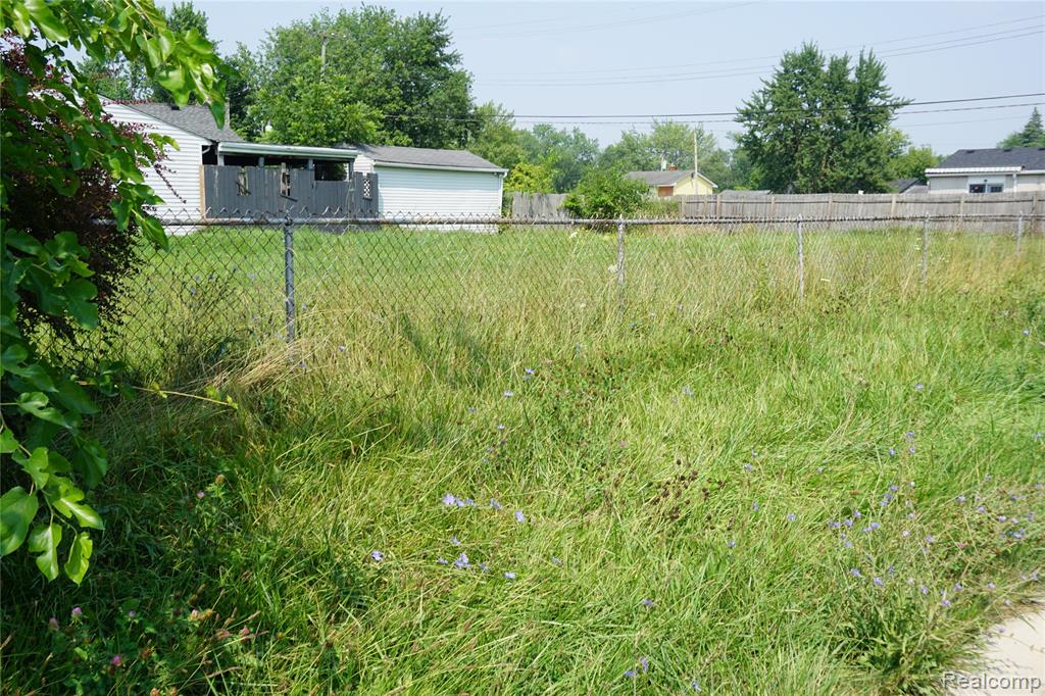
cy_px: 348
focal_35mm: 34
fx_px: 1001
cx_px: 522
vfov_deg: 38.3
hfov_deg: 55.1
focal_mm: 23
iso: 100
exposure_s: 1/100
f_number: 10
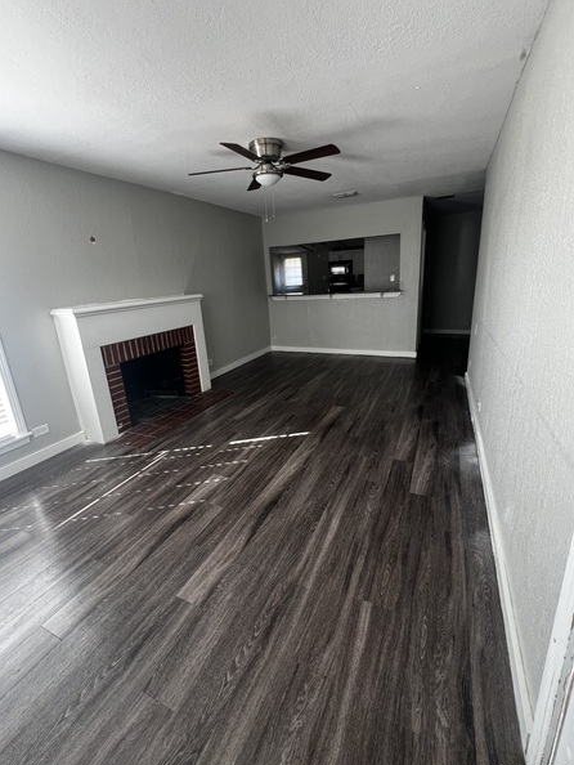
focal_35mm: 14
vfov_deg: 102.0
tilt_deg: -15.3
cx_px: 287
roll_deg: +4.4
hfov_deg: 85.7
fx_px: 309
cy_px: 368
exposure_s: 1/99
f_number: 1.8
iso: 125
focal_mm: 1.57
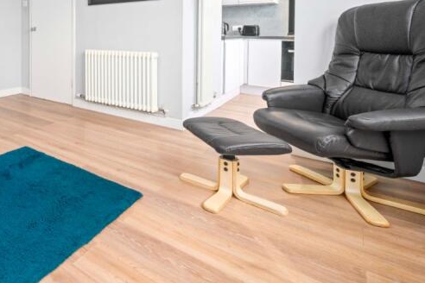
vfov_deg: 47.2
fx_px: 295
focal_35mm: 25
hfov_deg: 61.8
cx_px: 54
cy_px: 39
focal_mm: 12
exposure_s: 6
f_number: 20
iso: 800
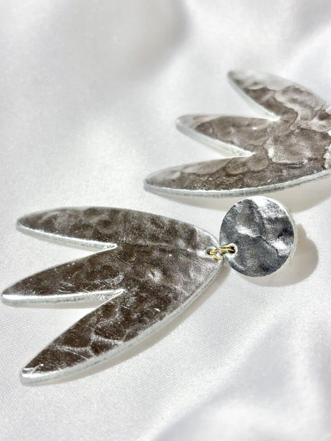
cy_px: 222
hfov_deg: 27.5
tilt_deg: -32.5
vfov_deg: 36.2
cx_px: 167
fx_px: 676
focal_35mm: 53
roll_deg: +1.1
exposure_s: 1/232
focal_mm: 5.96
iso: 32
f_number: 1.6
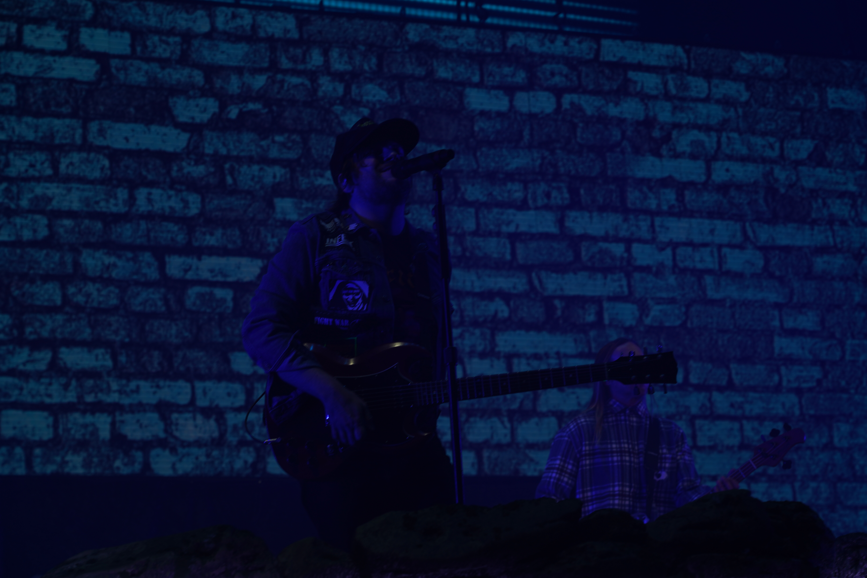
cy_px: 289
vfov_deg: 13.0
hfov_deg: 19.5
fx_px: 2529
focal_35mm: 105
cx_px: 434
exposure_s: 1/320
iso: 100
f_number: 6.3
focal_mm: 105
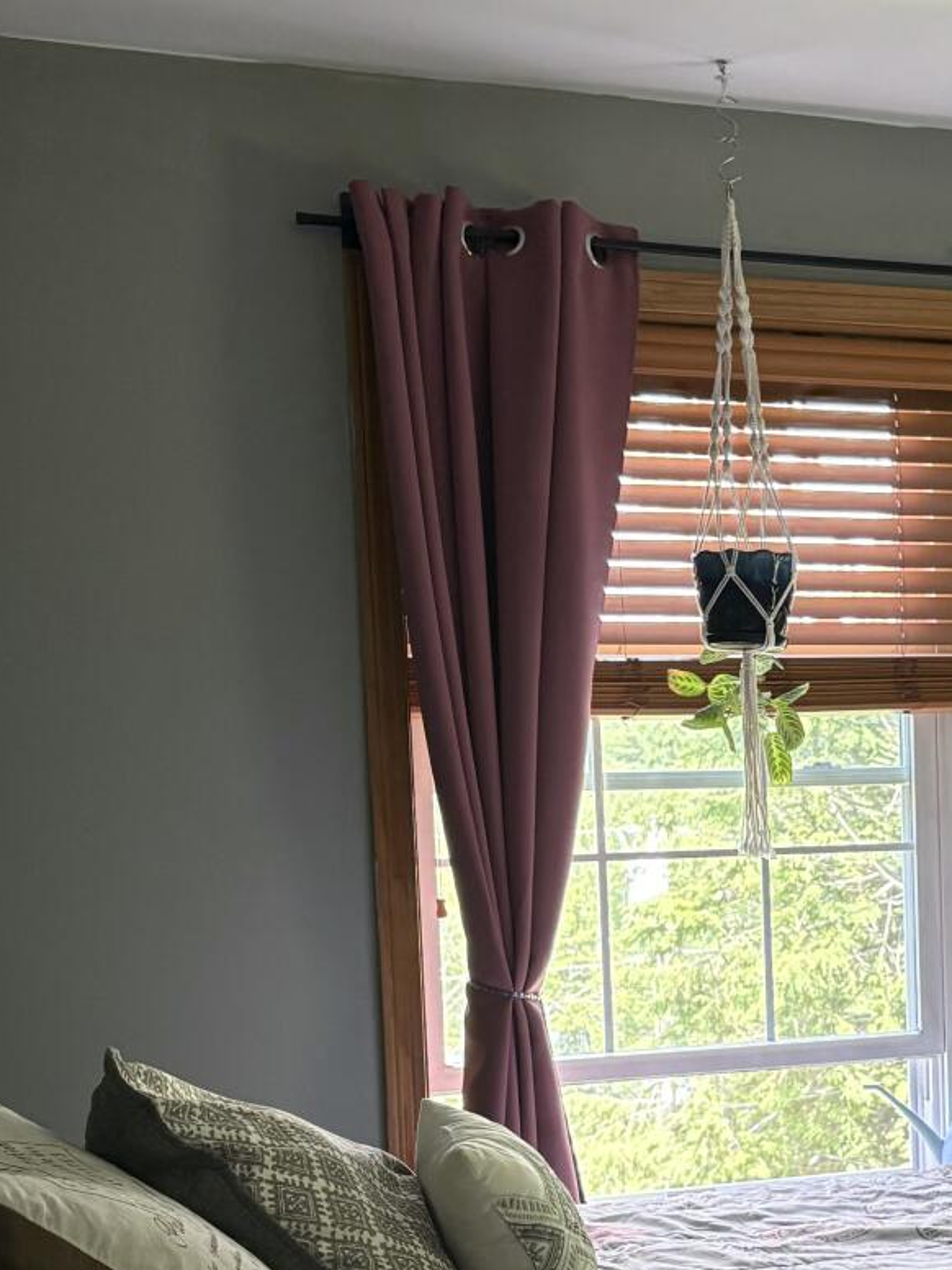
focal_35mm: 67
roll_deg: +2.1
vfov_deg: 28.4
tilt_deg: -4.9
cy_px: 1007
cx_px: 1045
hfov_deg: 20.9
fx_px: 2457
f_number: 1.6
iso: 160
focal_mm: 5.96
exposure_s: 1/60
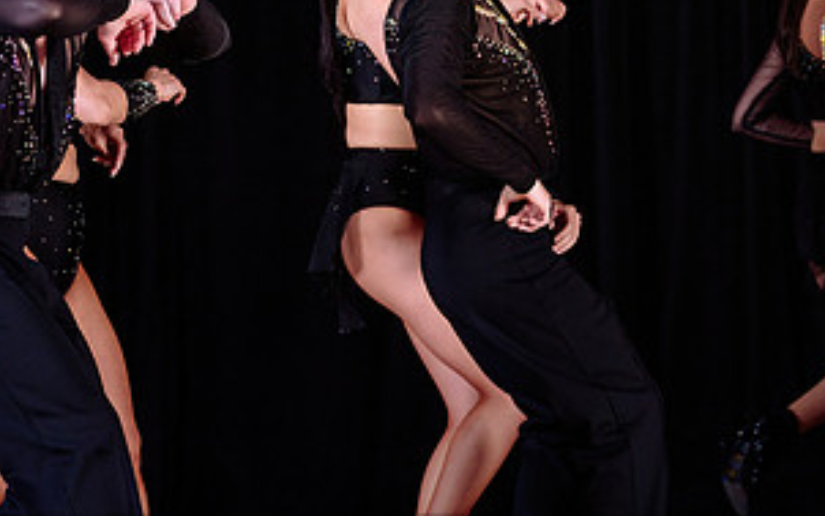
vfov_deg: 5.4
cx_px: 484
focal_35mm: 243
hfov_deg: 8.6
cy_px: 25
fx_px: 5466
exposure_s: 1/200
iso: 400
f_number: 3.2
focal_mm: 86
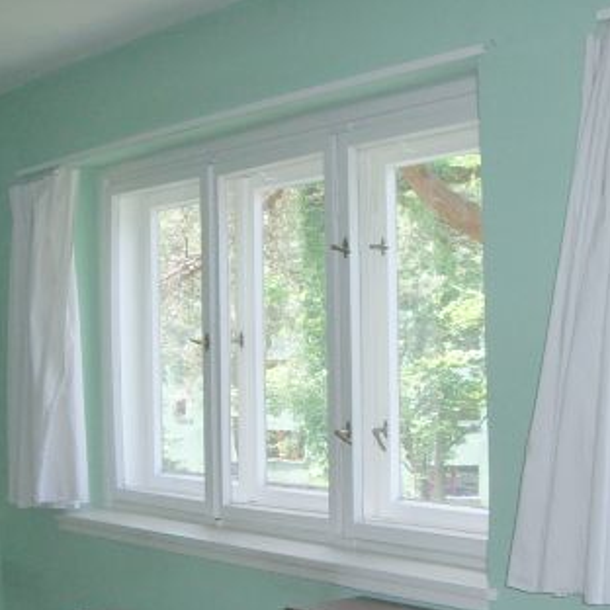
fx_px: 1376
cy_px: 461
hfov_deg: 25.0
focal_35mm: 69
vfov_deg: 24.7
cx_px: 340
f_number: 2.7
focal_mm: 6.2
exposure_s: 1/60
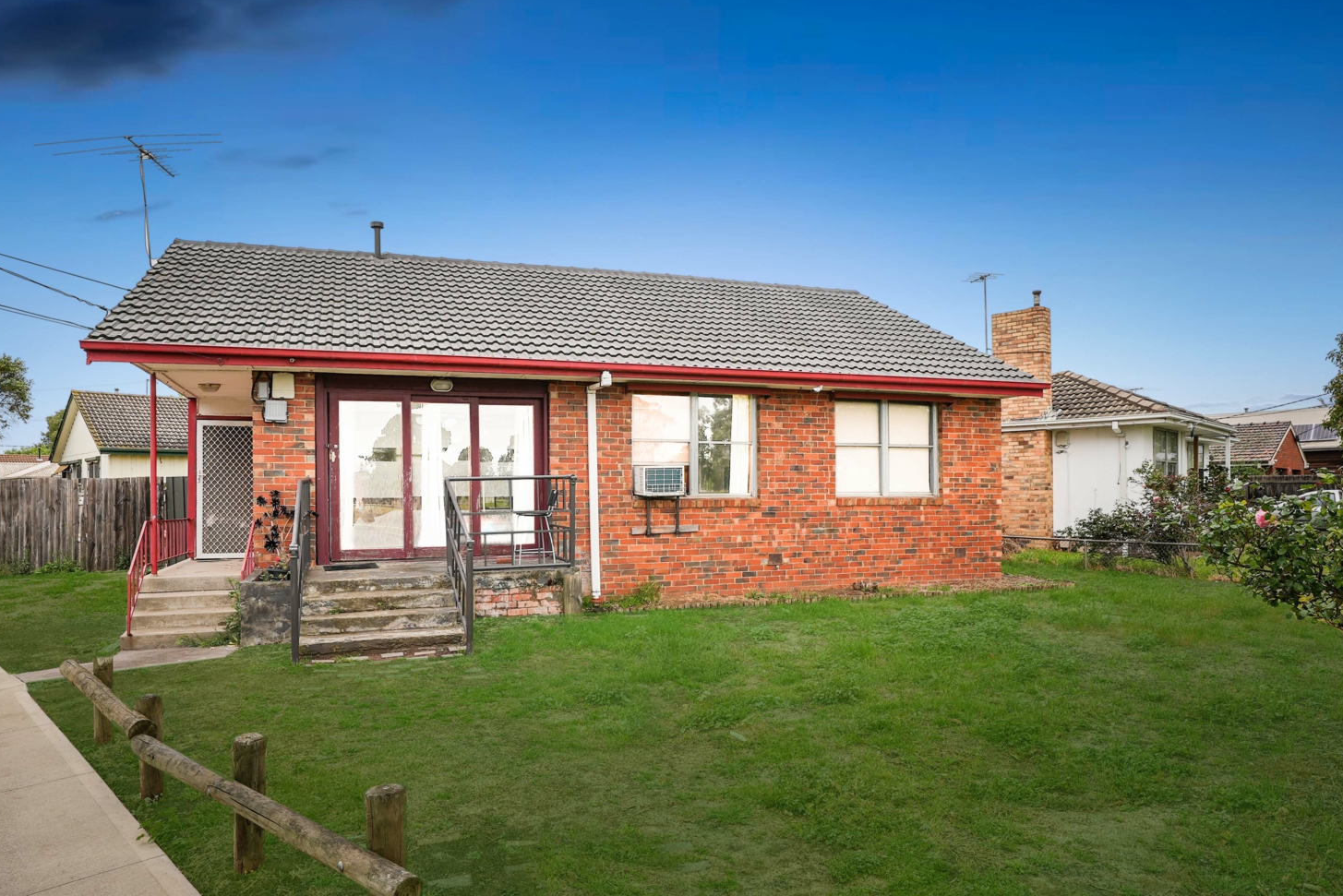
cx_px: 640
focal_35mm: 22
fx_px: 821
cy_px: 481
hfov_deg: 78.5
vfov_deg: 57.2
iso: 100
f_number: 8
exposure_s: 1/50
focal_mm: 20
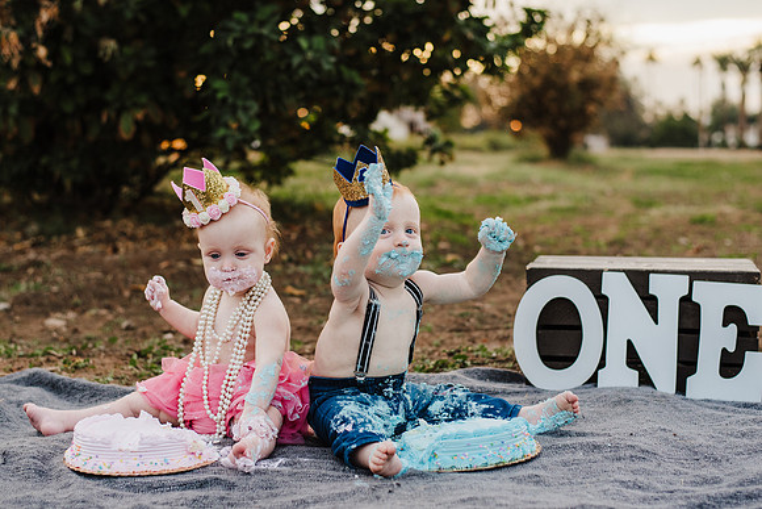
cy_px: 254
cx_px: 381
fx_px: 1240
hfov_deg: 34.2
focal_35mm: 59
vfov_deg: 23.2
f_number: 2.8
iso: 400
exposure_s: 1/500
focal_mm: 50
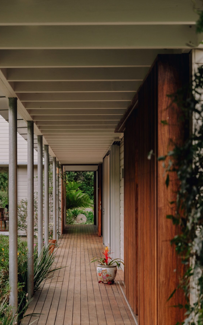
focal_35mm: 67
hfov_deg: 19.4
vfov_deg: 30.4
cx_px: 74
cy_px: 213
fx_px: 593
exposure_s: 1/25
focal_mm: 55.6
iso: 125
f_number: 5.2
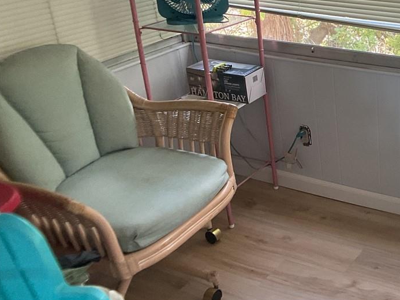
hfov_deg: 26.3
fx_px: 774
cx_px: 459
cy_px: 118
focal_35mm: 67
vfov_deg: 21.9
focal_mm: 3
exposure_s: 1/60
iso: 64
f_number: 1.8
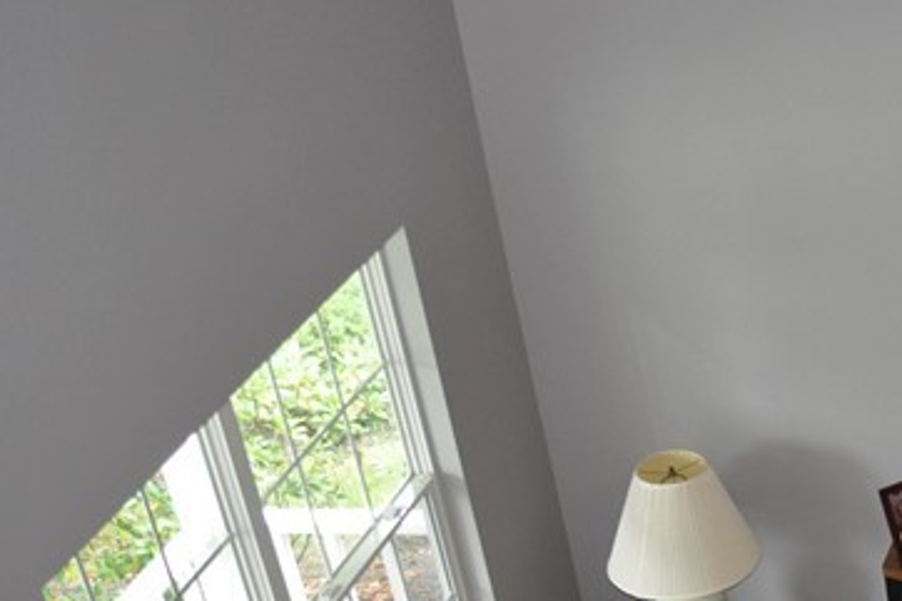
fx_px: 2028
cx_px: 1106
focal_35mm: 81
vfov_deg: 16.4
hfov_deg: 22.9
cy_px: 633
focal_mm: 18
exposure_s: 1/60
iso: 800
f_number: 3.5
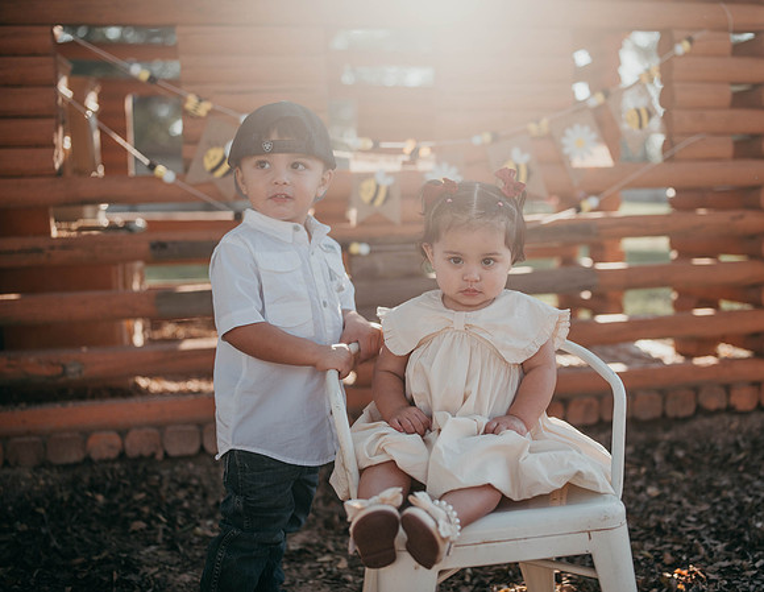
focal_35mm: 40
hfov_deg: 45.9
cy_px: 298
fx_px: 899
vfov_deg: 36.4
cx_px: 446
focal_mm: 35
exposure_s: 1/1600
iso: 64
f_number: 1.6
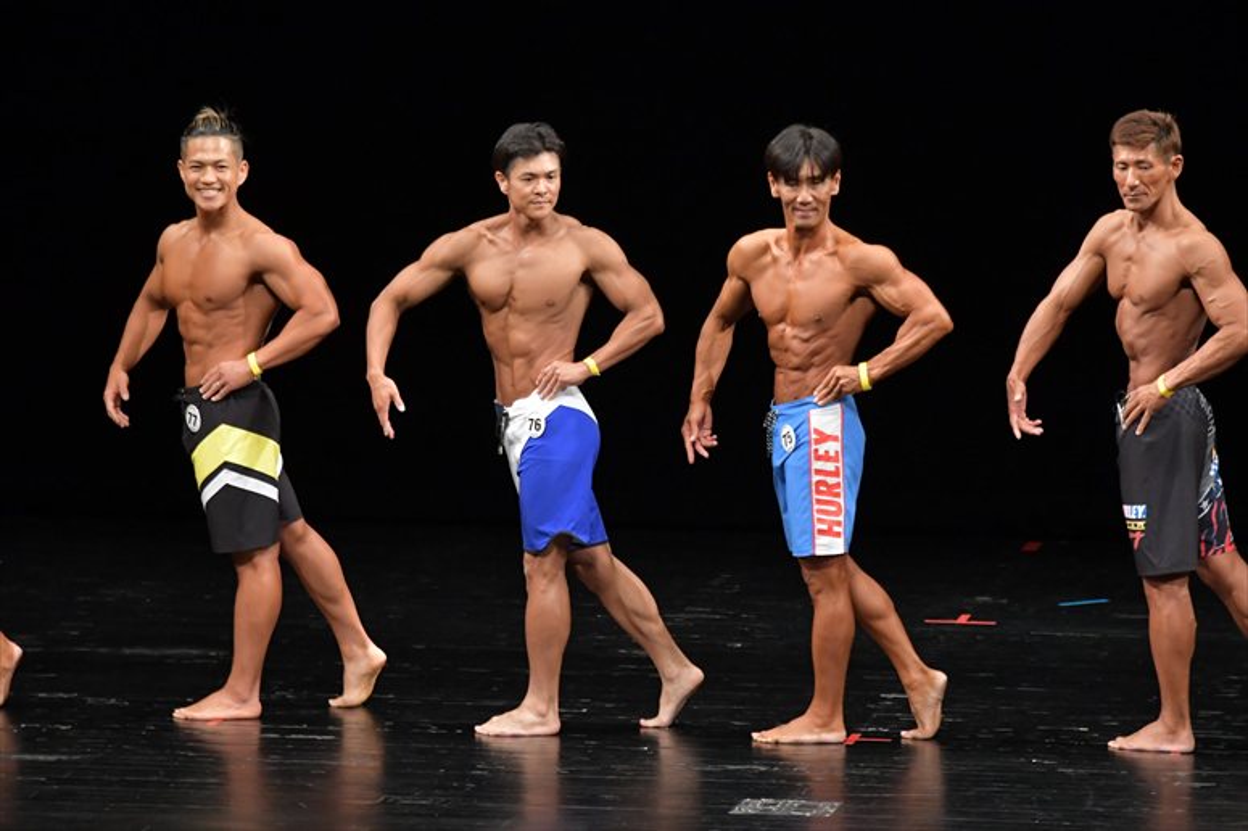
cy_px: 416
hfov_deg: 8.6
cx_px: 624
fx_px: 8316
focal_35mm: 240
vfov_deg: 5.7
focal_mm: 160
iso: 3200
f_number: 5.6
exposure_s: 1/400
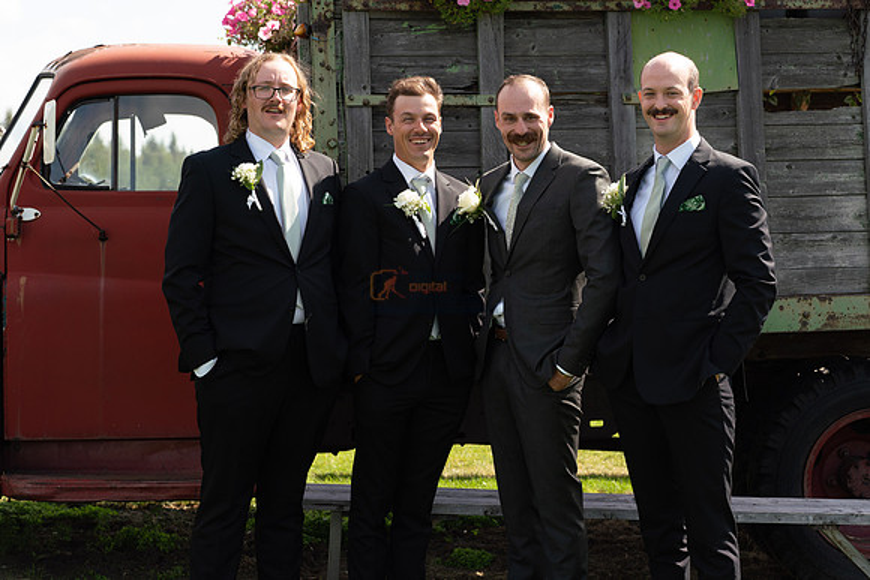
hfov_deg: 29.2
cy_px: 290
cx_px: 435
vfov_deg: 19.7
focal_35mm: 69
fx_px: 1668
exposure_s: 1/1000
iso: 400
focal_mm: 69
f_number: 4.5
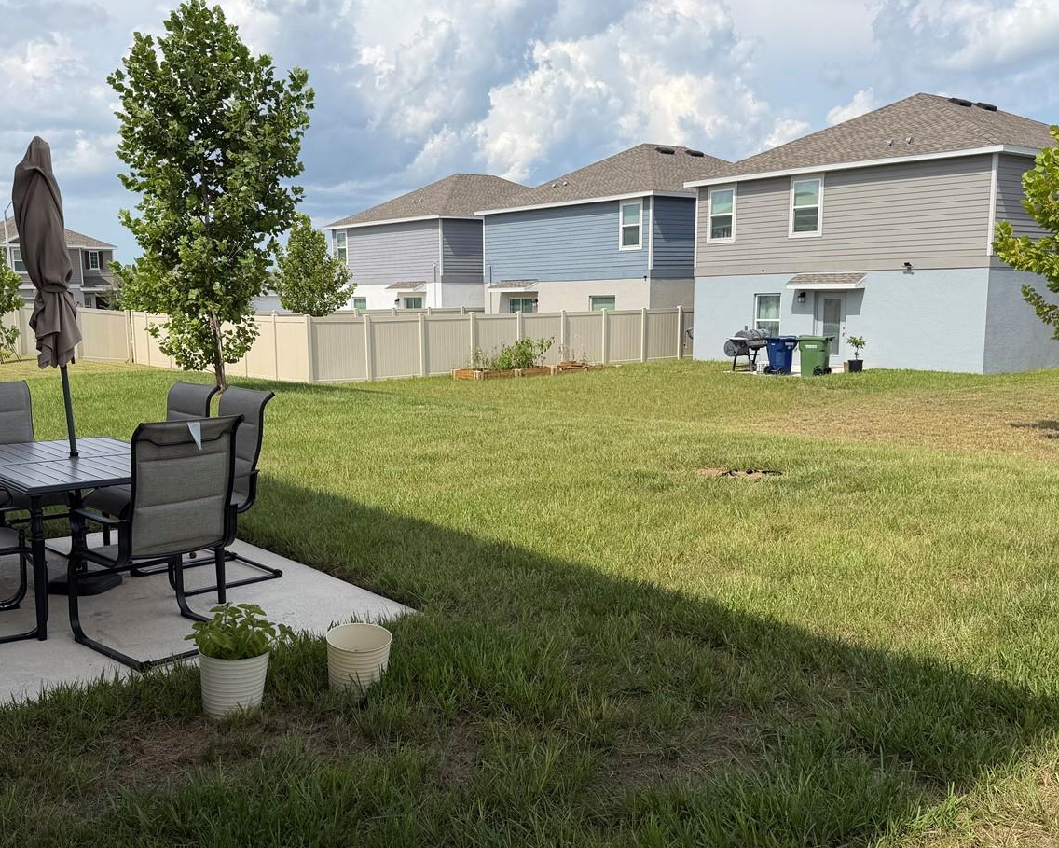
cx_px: 461
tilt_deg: -8.4
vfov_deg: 44.5
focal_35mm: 33
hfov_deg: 54.1
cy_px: 442
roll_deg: +1.5
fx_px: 1034
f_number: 1.78
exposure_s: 1/5714
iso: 80
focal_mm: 6.76
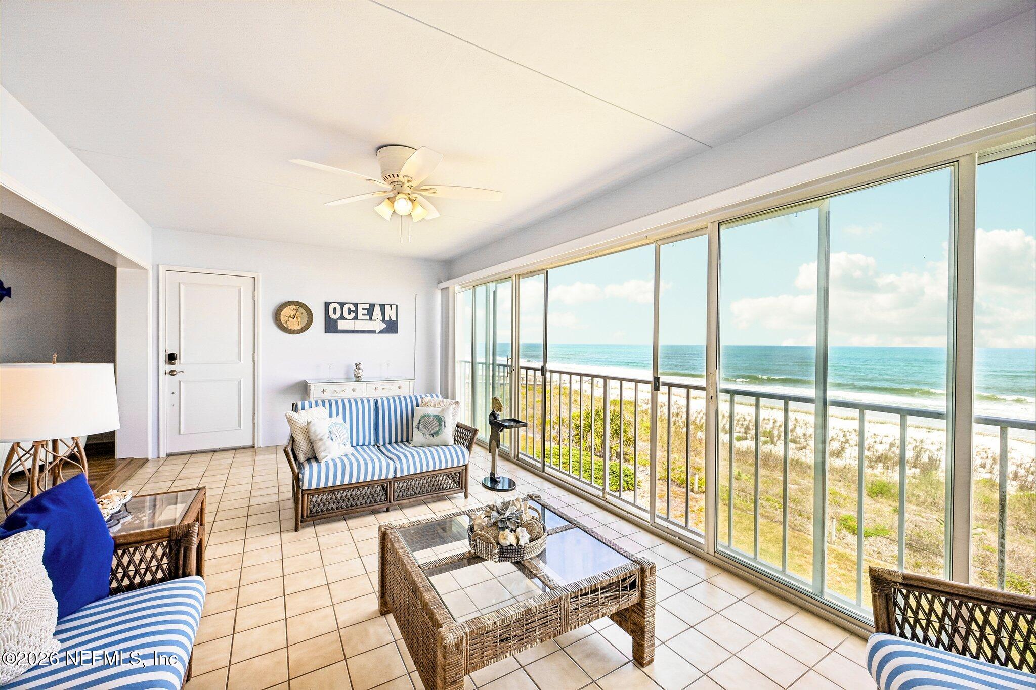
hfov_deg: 104.3
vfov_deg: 81.2
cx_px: 518
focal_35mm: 14
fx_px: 403
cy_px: 345
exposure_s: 1/90
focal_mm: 14
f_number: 8
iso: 100
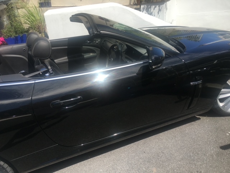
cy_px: 86
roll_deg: +5.9
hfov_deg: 61.7
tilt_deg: -20.7
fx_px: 193
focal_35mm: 29
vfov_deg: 48.2
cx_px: 115
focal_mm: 4.15
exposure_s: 1/1570
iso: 25
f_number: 2.2
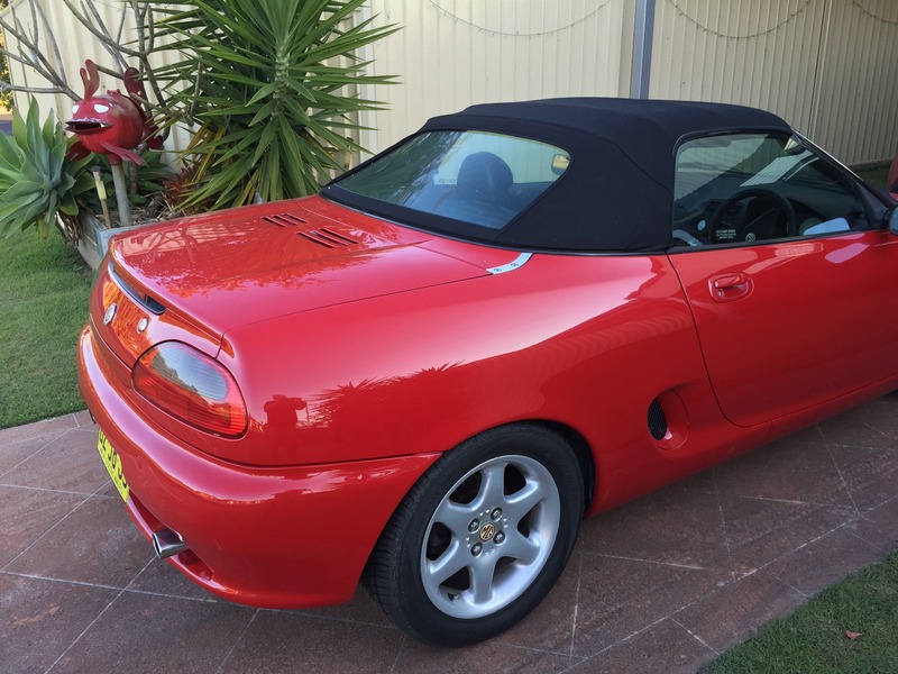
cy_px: 337
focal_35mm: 29
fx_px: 752
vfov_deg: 48.2
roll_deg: +0.5
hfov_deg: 61.7
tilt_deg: -20.4
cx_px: 449
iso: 50
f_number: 2.2
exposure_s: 1/120
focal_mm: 4.15
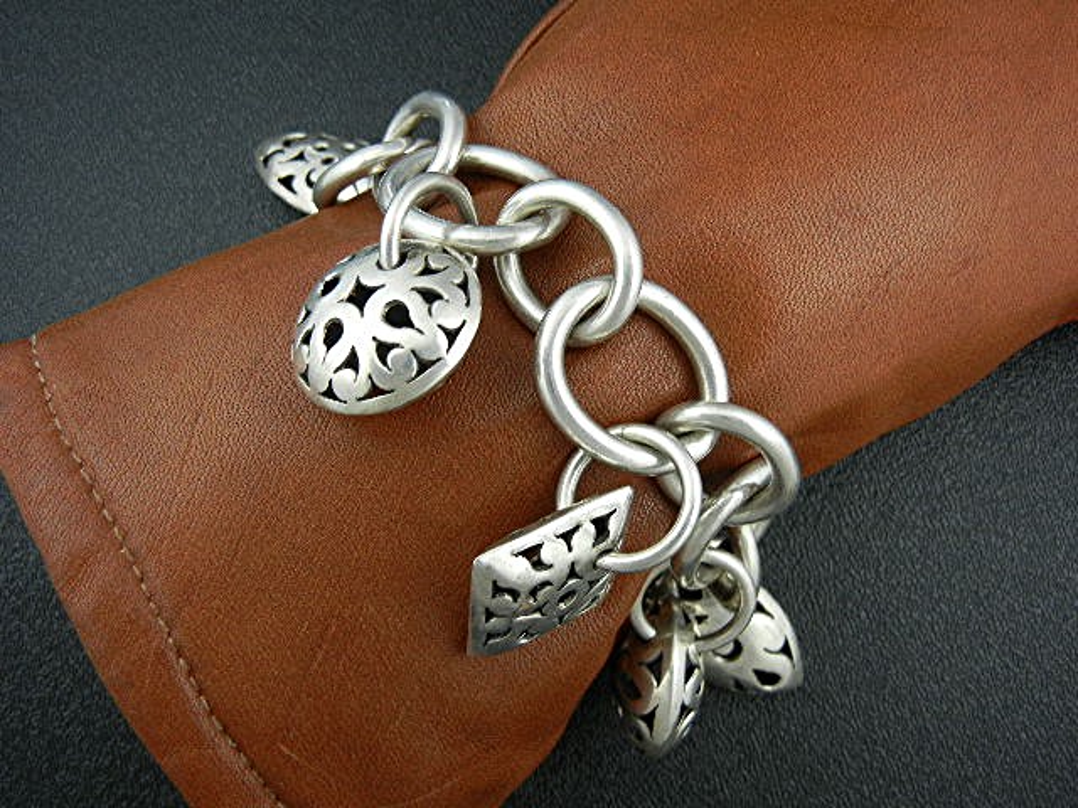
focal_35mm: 45
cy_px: 404
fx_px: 1401
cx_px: 539
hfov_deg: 42.1
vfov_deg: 32.2
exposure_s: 1/5.9
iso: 200
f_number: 3.8
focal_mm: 8.1
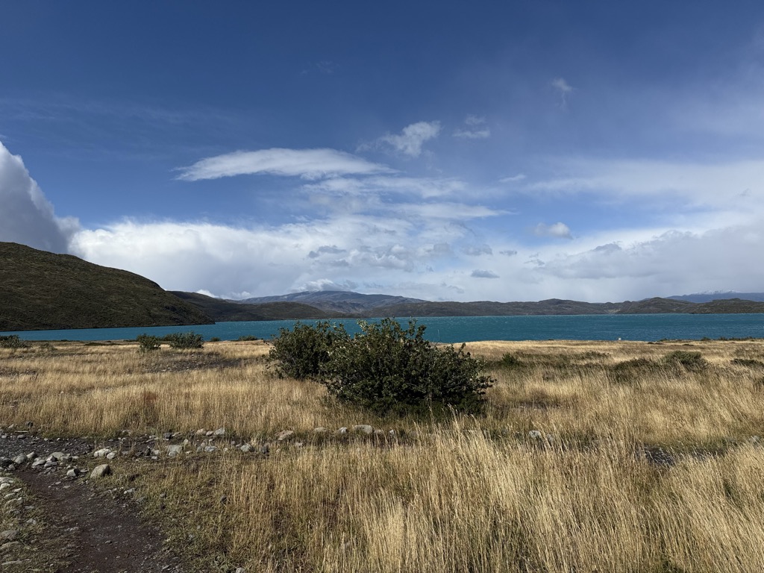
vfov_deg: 56.8
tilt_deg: +2.8
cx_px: 382
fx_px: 530
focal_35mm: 24
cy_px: 286
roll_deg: +0.9
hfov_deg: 71.6
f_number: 1.78
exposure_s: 1/10309
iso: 80
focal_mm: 6.76
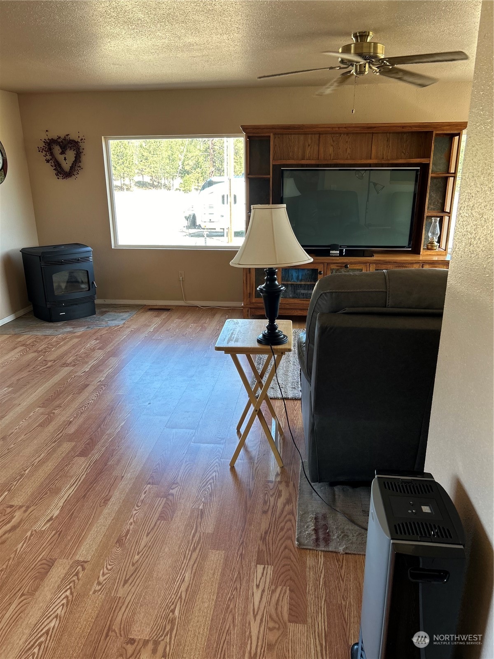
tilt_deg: -17.4
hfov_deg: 53.1
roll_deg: +1.0
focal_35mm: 26
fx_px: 495
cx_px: 247
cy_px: 330
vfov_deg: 67.3
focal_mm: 5.7
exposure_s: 1/121
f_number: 1.5
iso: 50
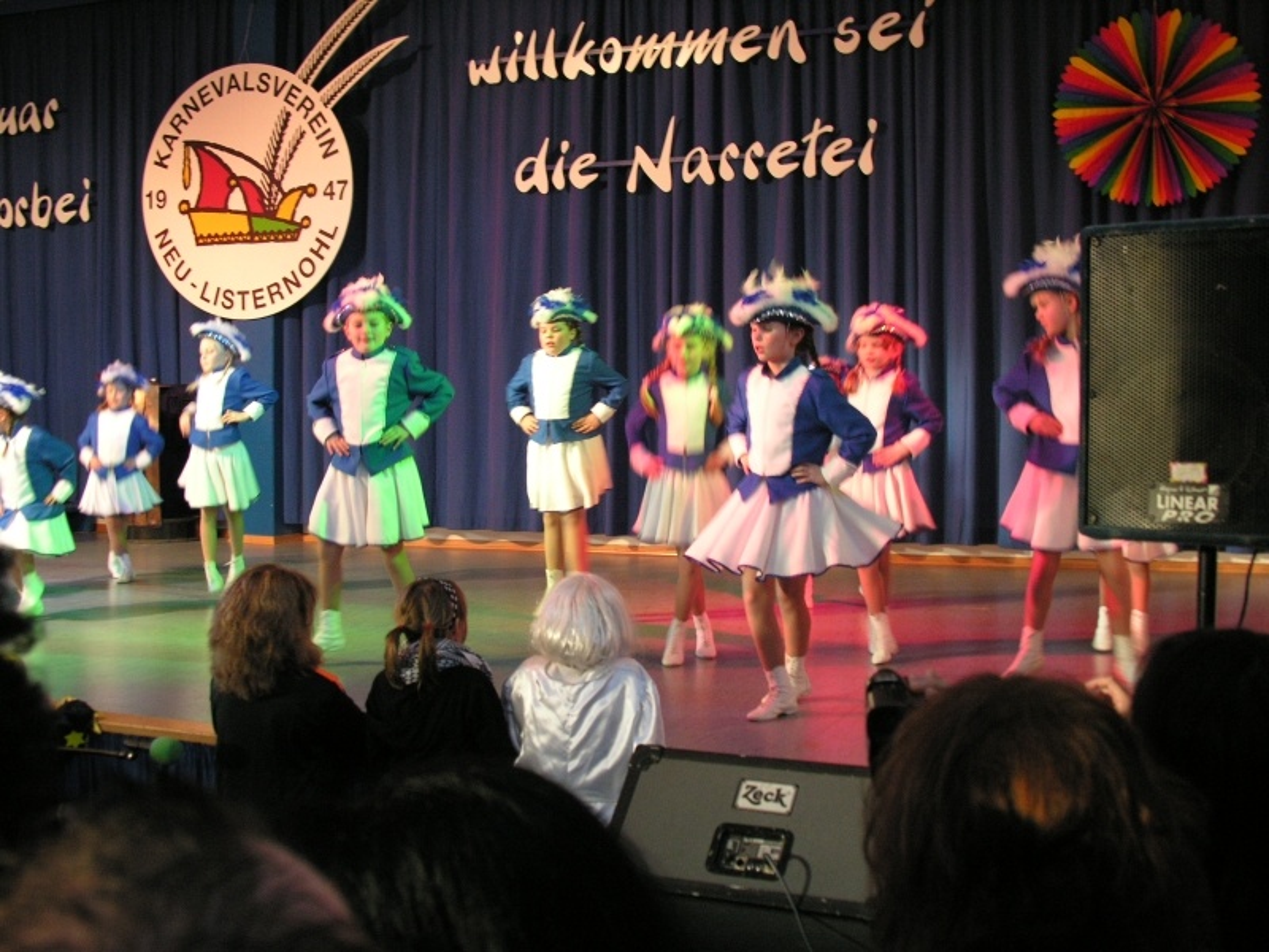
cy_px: 476
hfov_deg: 46.8
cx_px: 634
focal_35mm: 40
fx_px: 1466
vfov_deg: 36.0
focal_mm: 10.2
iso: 200
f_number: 2.9
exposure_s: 1/33.5
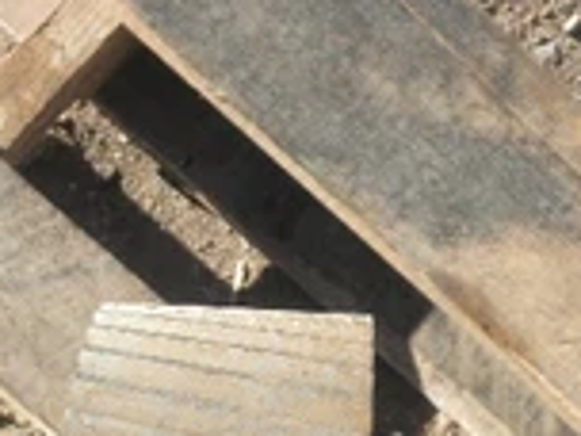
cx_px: 141
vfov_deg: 15.3
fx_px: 1544
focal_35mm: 92
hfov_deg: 21.1
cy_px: 566
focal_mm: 6.1
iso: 64
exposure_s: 1/320
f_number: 3.2
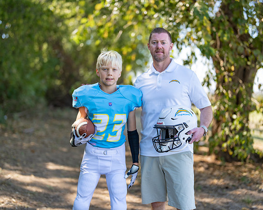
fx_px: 459
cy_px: 102
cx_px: 144
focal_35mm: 59
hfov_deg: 31.9
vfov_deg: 25.8
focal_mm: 50
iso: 100
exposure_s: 1/1600
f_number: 1.2
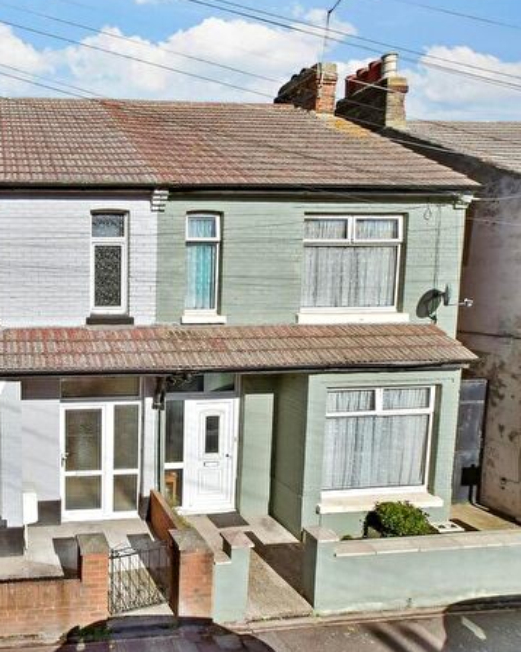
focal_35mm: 22
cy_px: 321
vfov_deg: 75.1
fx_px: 424
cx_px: 31
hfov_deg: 53.3
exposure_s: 1/800
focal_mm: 10
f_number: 14
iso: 800
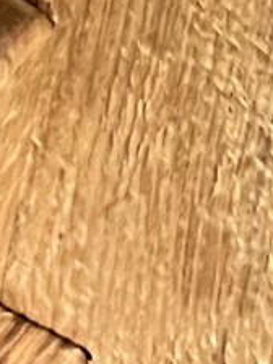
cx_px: -523
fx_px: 5794
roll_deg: -1.3
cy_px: 73
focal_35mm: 551
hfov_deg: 2.7
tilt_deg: -39.6
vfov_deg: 3.6
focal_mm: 9
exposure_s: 1/50
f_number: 2.8
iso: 800
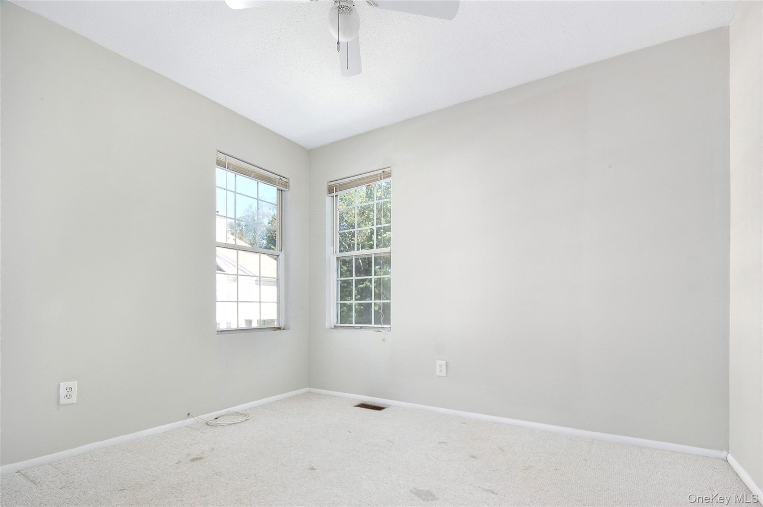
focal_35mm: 15
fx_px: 318
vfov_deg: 77.2
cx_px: 382
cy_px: 254
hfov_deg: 100.4
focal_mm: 10
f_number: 22
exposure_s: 1/25
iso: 200
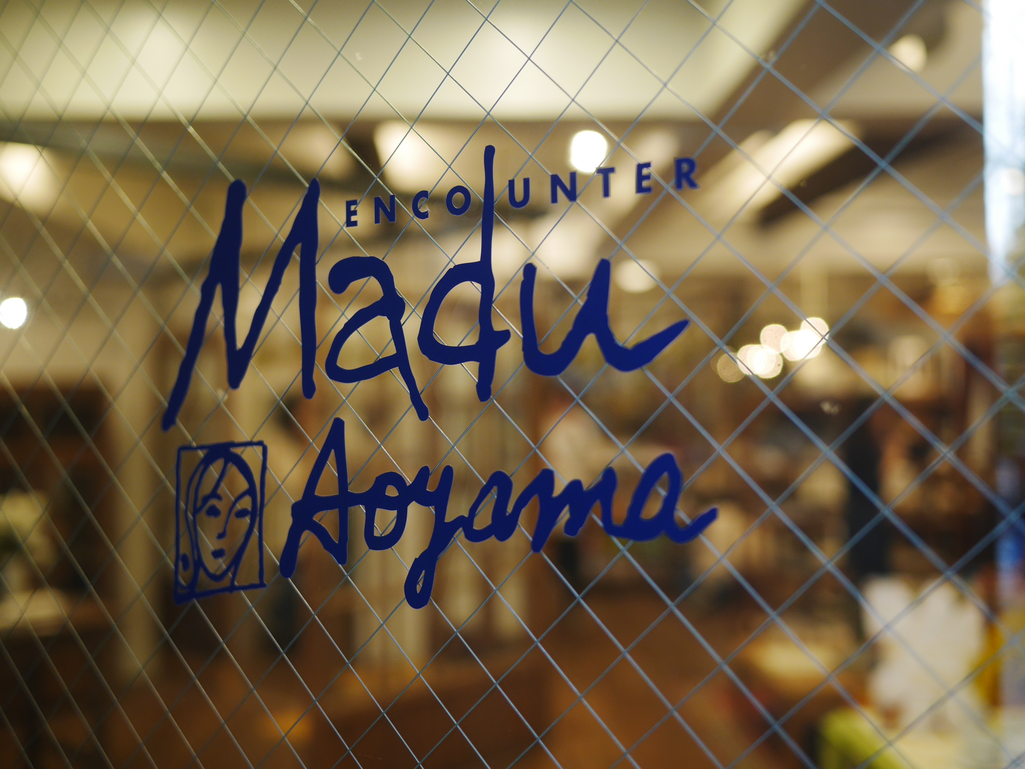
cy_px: 384
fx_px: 1184
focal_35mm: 40
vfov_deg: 36.0
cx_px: 512
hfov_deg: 46.8
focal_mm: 20
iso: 400
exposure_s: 1/125
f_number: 2
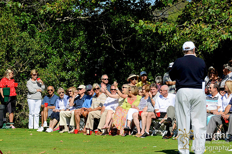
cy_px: 77
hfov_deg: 10.3
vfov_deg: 6.9
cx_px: 116
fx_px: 1288
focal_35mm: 200
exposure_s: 1/320
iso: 200
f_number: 11
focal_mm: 200
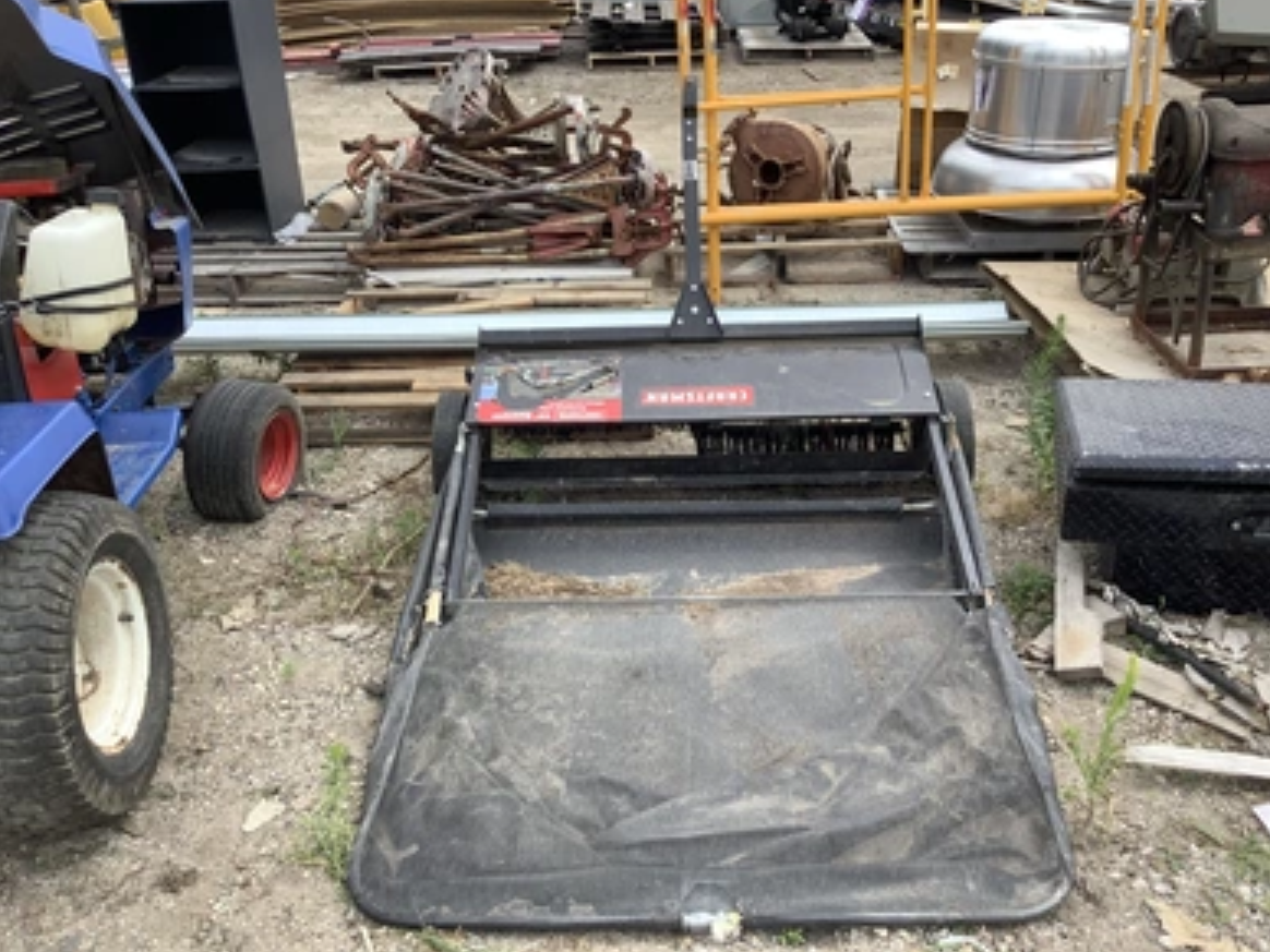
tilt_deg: -28.1
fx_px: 1174
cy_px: 478
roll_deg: +1.2
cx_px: 648
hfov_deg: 56.8
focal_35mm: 32
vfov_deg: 44.2
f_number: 2.4
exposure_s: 1/608
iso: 25
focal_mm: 3.3
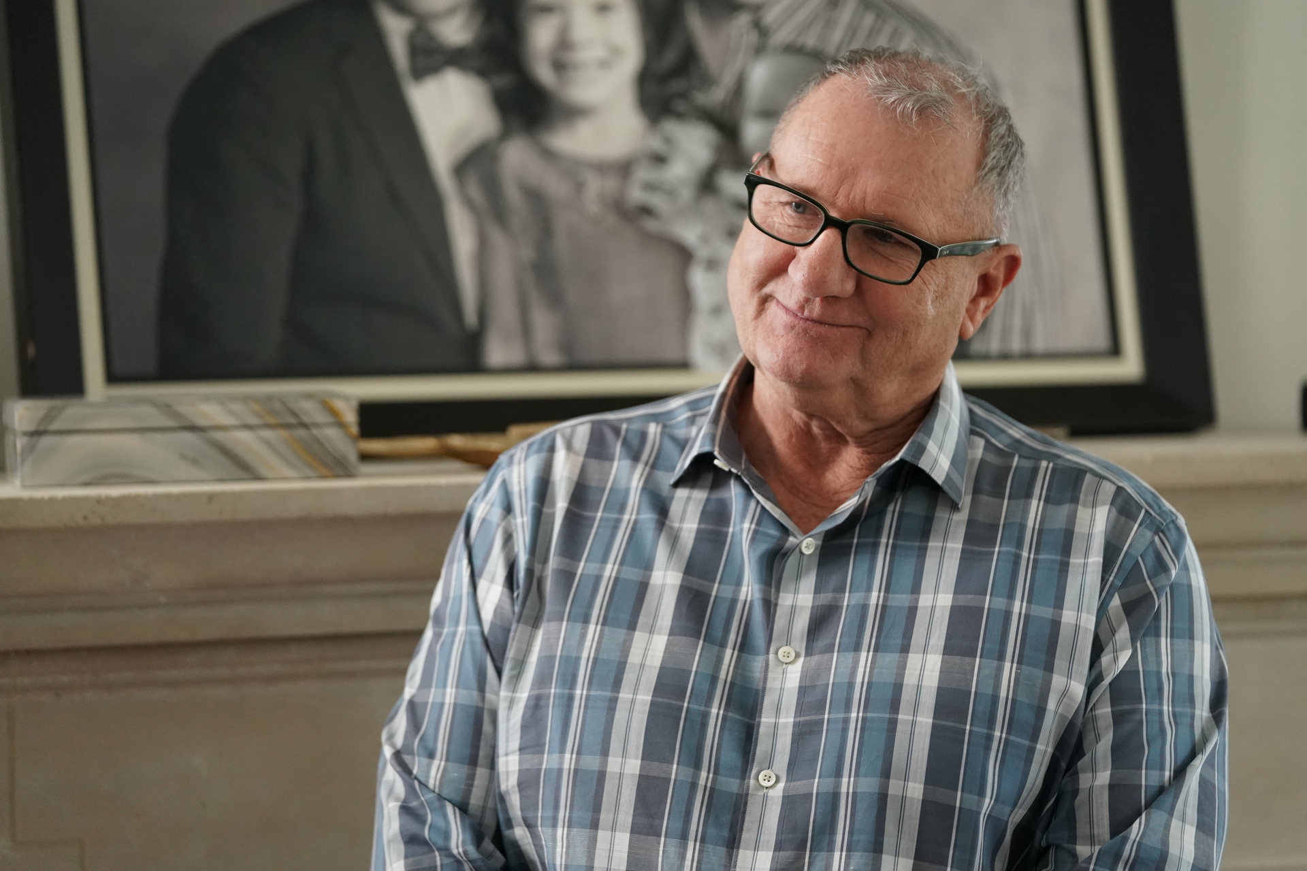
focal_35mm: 131
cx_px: 654
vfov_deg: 10.5
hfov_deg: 15.6
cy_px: 436
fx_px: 4756
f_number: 3.2
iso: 4000
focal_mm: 131
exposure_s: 1/250
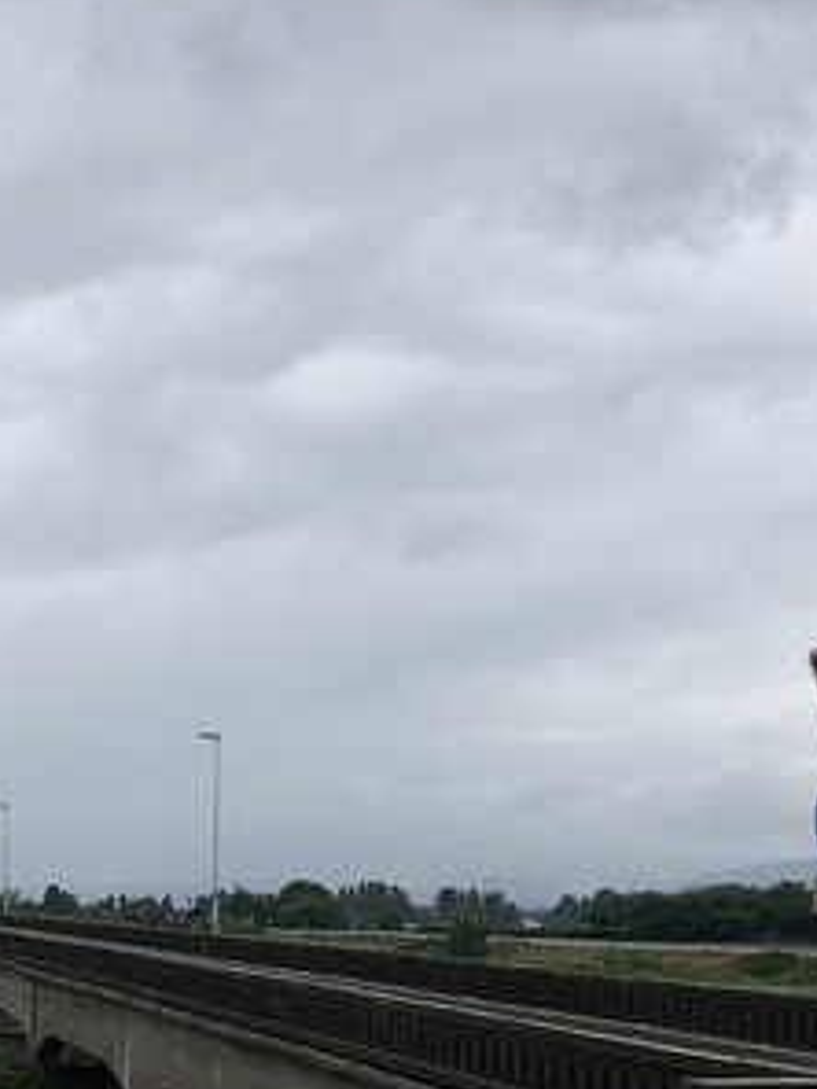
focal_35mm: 97
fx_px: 3052
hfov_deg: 14.8
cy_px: 953
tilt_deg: +0.5
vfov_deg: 19.9
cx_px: -103
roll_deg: -0.1
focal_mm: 3.99
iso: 20
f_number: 1.8
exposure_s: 1/587
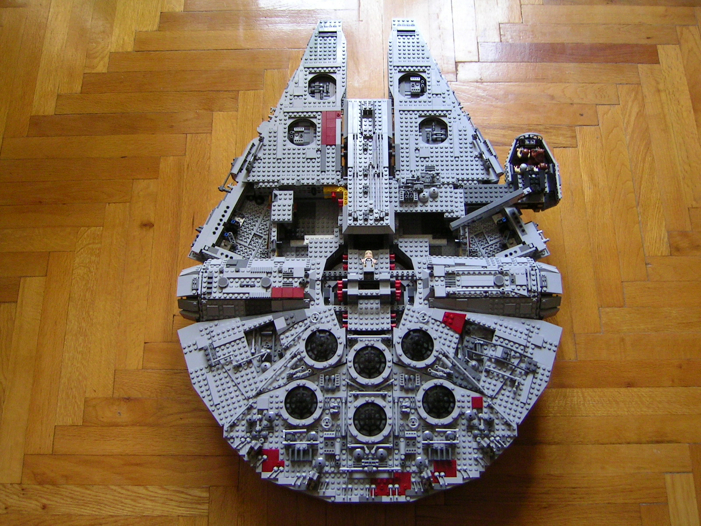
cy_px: 263
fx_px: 729
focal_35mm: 36
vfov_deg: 39.7
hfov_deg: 51.4
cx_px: 350
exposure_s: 1/13.1
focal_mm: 5.6
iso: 100
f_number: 2.8
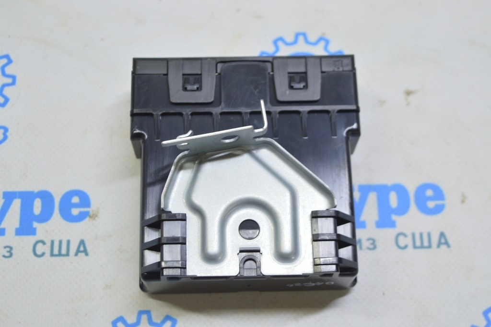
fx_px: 859
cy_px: 164
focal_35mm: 63
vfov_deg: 21.5
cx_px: 246
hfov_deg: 31.9
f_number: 5.6
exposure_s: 1/25
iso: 400
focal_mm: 42
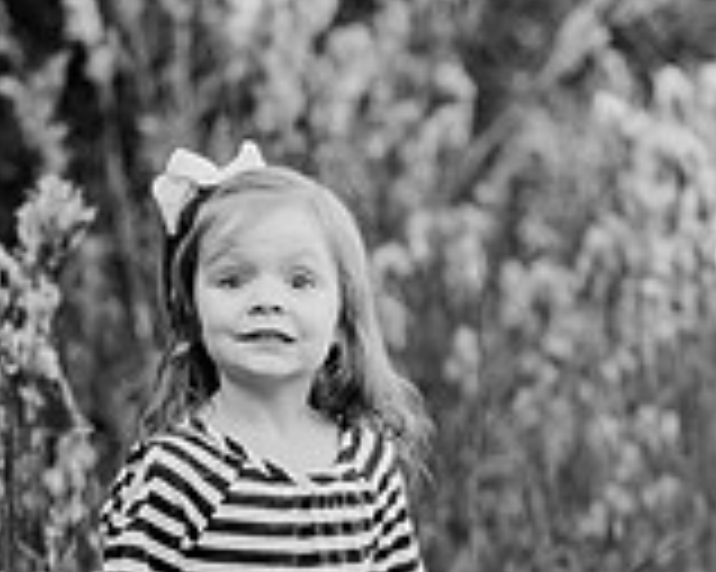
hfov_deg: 14.5
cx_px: 293
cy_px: 522
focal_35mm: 133
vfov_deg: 11.5
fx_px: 2817
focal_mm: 50
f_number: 2
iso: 200
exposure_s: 1/1000
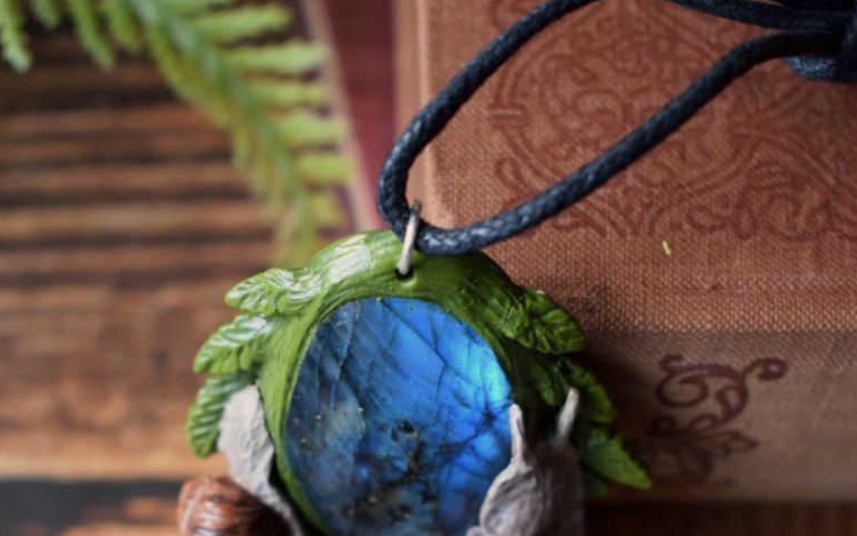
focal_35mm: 81
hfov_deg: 25.6
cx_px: 428
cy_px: 465
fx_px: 1887
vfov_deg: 16.0
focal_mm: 35
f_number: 4.5
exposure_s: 1/60
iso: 720
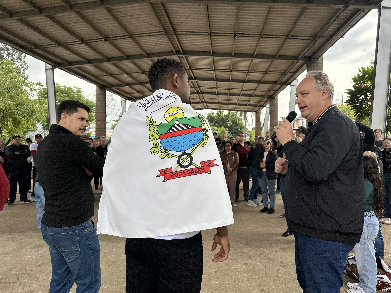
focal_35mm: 24
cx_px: 196
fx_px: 271
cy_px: 146
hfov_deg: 71.6
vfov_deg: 56.8
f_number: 1.78
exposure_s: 1/1339
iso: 80
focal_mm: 6.86
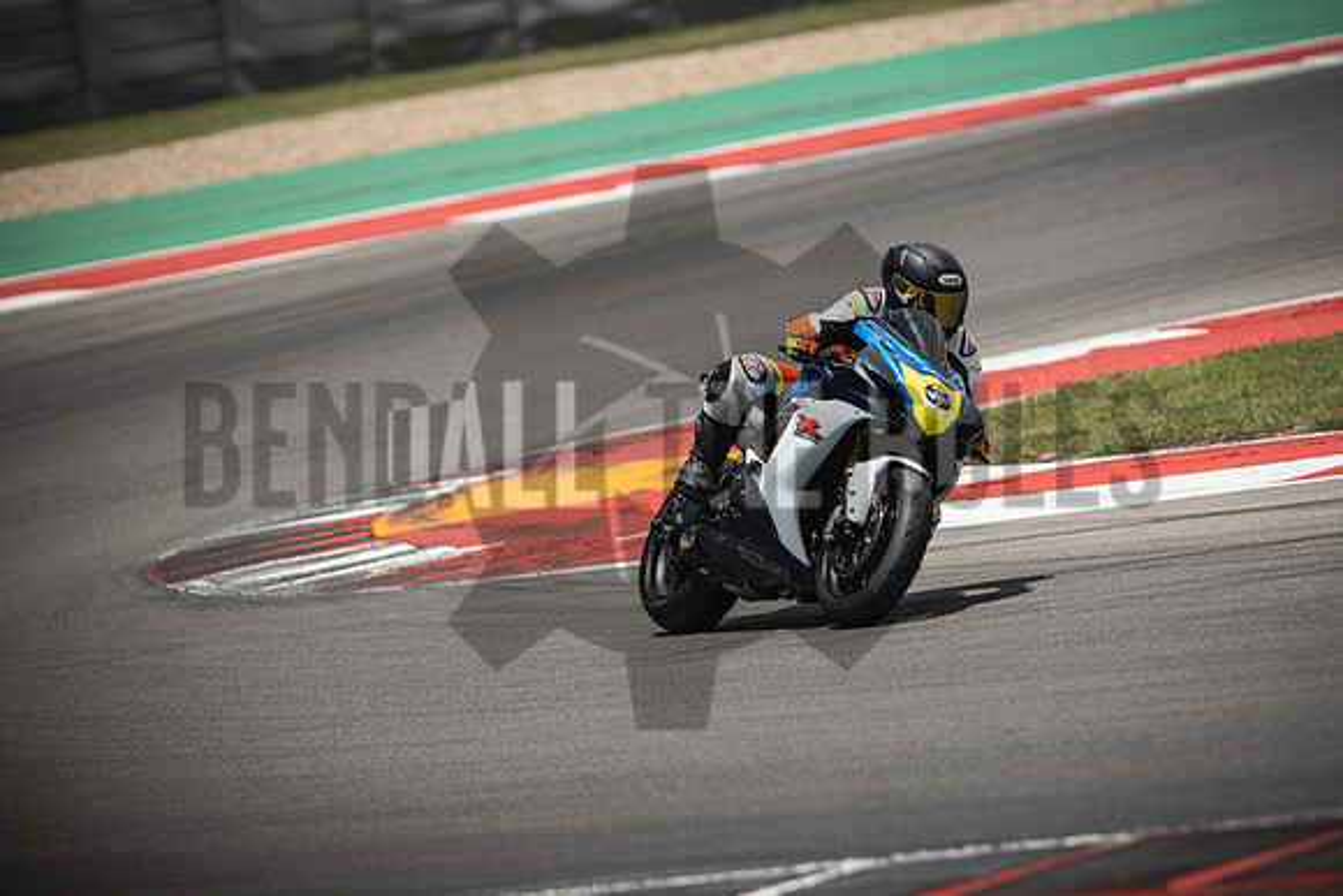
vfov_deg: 4.6
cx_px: 672
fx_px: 11194
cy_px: 448
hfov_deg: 6.9
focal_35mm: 300
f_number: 2.8
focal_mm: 200
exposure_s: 1/2000
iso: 125
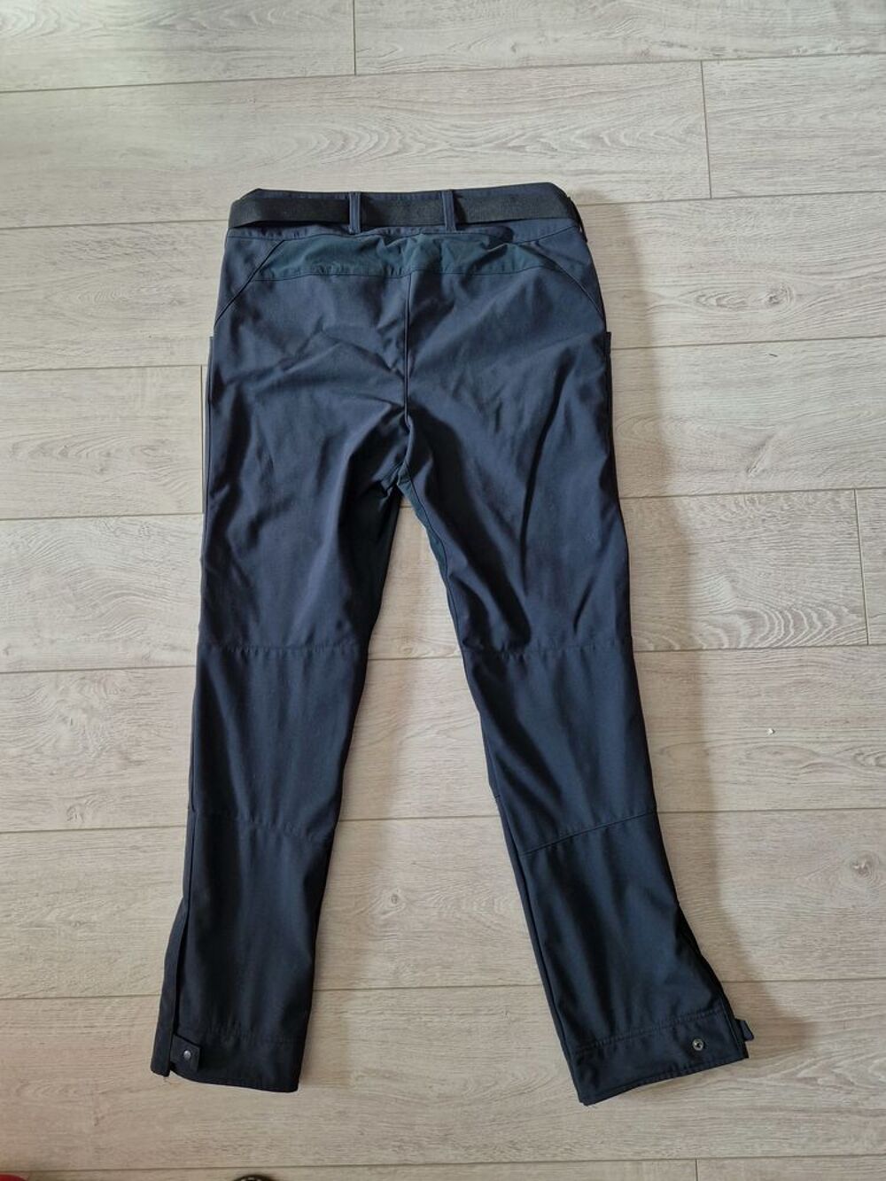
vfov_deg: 73.9
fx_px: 785
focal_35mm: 23
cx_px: 443
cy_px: 590
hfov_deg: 58.9
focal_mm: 5.4
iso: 200
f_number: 1.8
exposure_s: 1/180
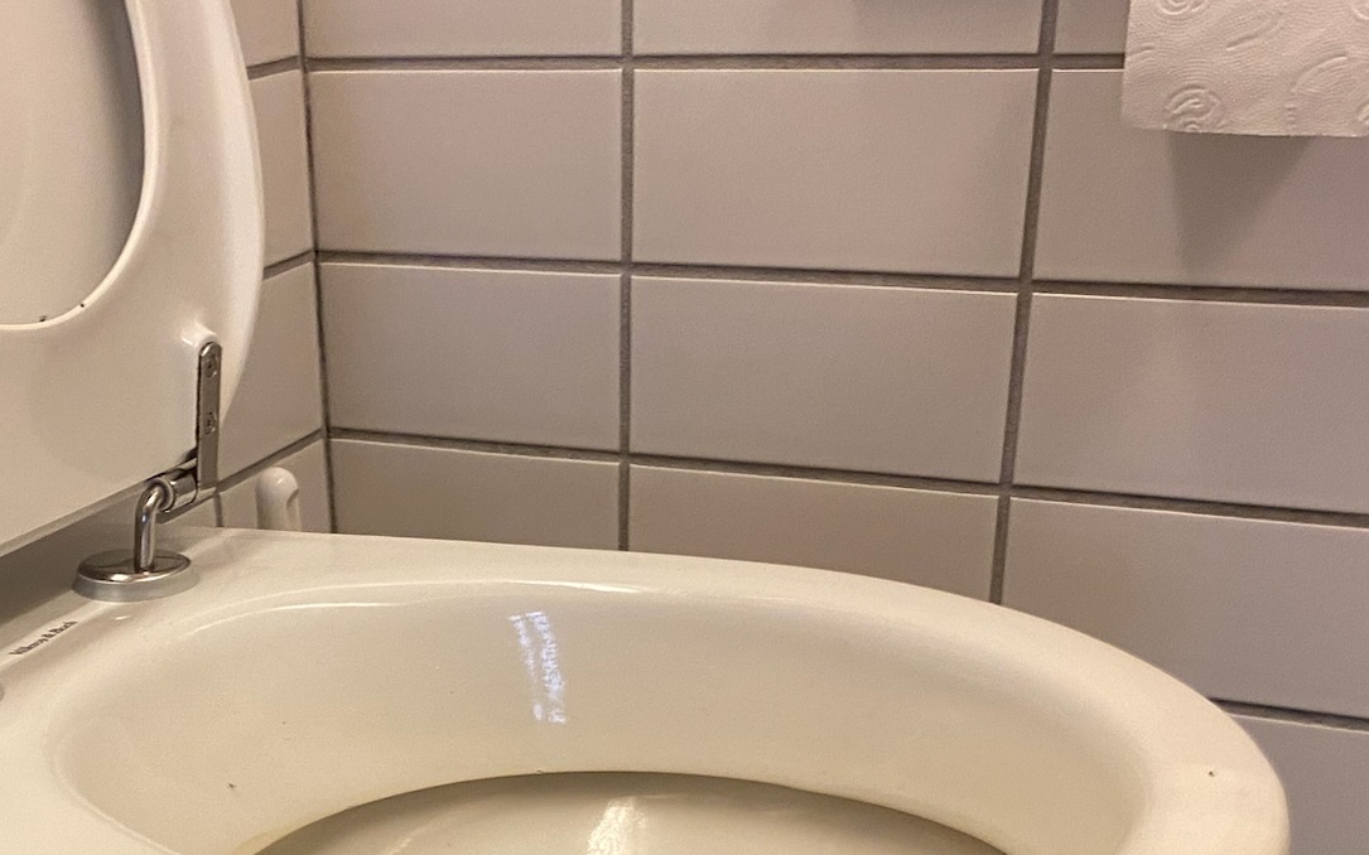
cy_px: 849
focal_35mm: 52
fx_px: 1940
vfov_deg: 23.8
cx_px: 385
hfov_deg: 38.1
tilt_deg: -27.4
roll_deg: +2.2
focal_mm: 4.25
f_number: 1.8
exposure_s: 1/50
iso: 160
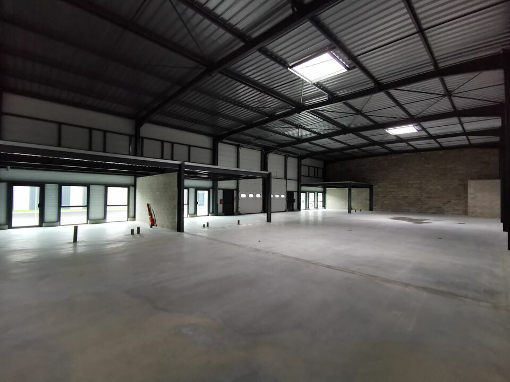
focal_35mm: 16
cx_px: 255
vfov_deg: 78.1
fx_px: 236
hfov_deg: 94.5
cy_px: 191
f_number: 2.2
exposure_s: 1/20
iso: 500
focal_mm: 2.35
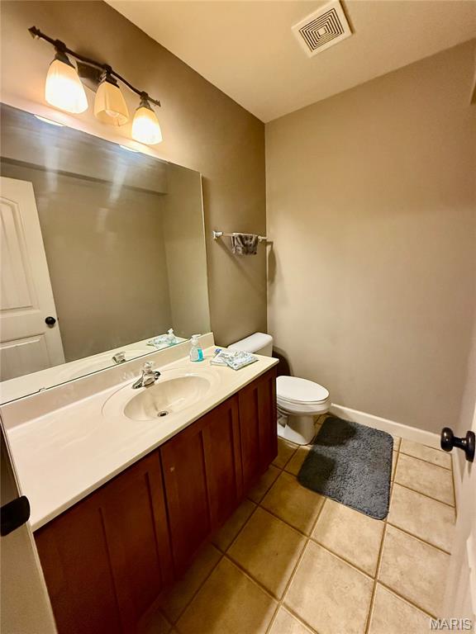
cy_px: 317
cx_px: 238
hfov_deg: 85.7
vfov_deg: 102.1
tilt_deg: -10.6
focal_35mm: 14
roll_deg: +2.2
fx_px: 257
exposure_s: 1/60
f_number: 2.2
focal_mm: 2.22
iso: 640
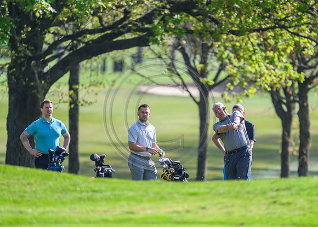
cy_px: 128
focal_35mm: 662
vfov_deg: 2.2
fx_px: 5980
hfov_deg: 3.0
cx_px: 192
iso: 500
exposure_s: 1/3200
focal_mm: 560
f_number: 4
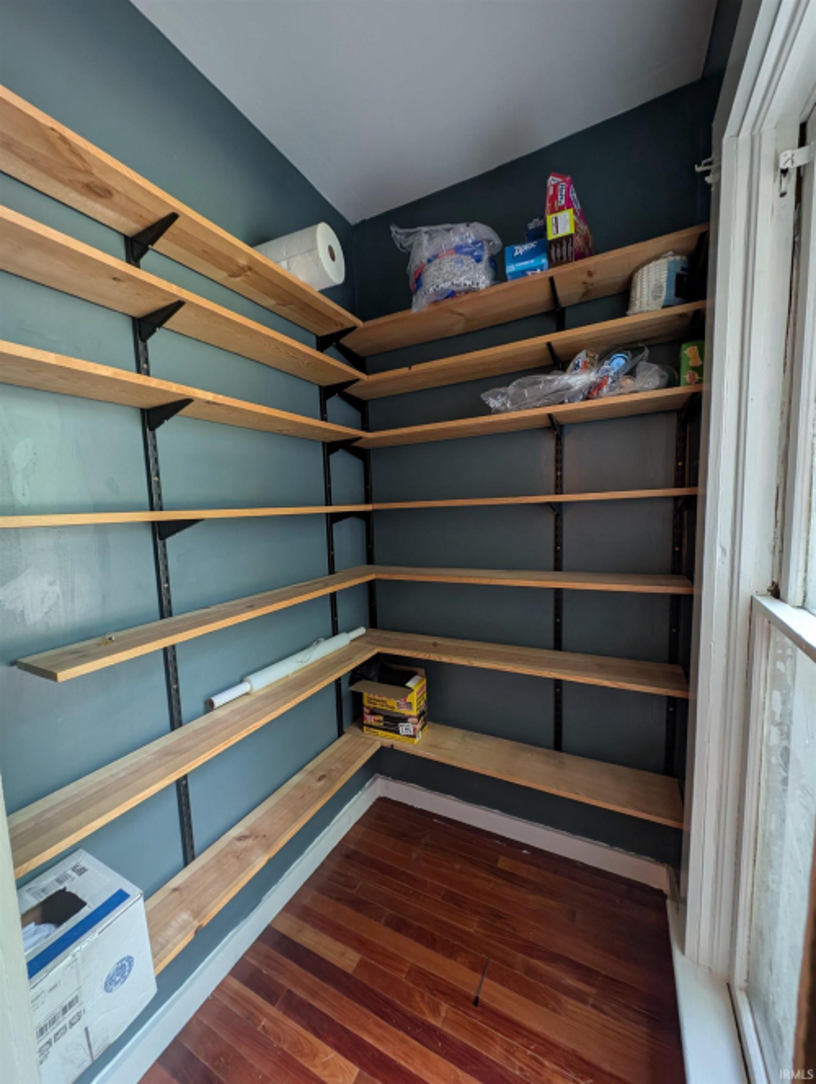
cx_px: 408
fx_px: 376
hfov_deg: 94.6
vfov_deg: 110.5
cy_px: 542
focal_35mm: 12
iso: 139
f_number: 1.95
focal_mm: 2.23
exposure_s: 1/28.7
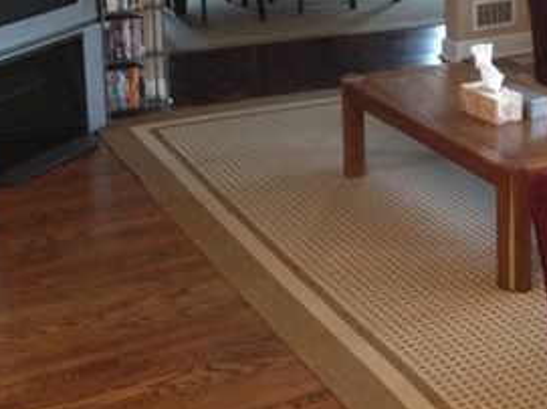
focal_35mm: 78
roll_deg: +0.0
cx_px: 434
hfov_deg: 24.6
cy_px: 14
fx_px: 1232
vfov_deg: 18.5
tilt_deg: -12.7
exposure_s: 1/17
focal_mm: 4.12
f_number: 2.4
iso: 320
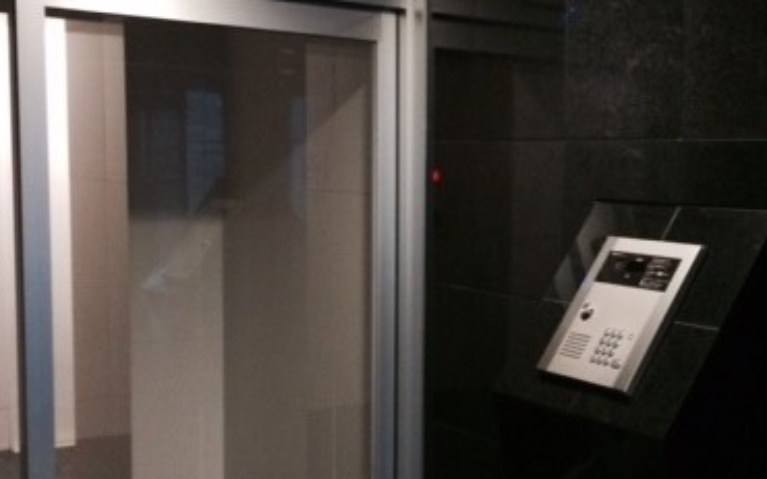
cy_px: 276
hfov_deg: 36.0
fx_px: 1149
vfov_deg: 23.5
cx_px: 583
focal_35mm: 55
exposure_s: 1/15
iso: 320
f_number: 2.2
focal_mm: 4.12
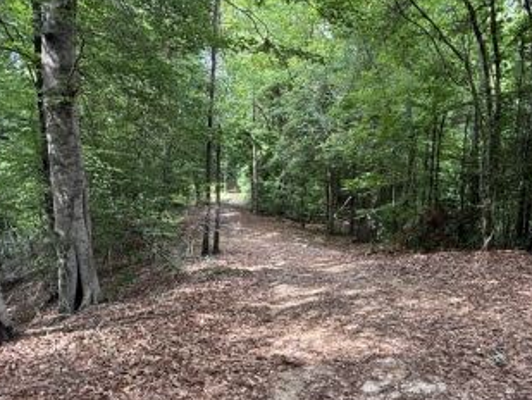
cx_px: 226
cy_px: 200
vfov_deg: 48.3
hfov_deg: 61.3
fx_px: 446
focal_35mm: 29
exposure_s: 1/99
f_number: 2.2
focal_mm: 2.22
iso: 80
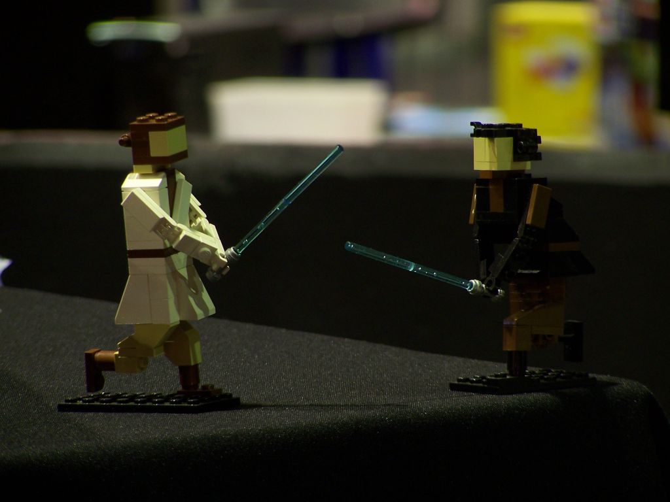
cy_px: 251
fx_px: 6136
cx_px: 335
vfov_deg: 4.7
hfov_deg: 6.3
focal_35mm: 317
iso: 80
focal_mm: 52.6
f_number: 3.6
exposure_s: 1/2
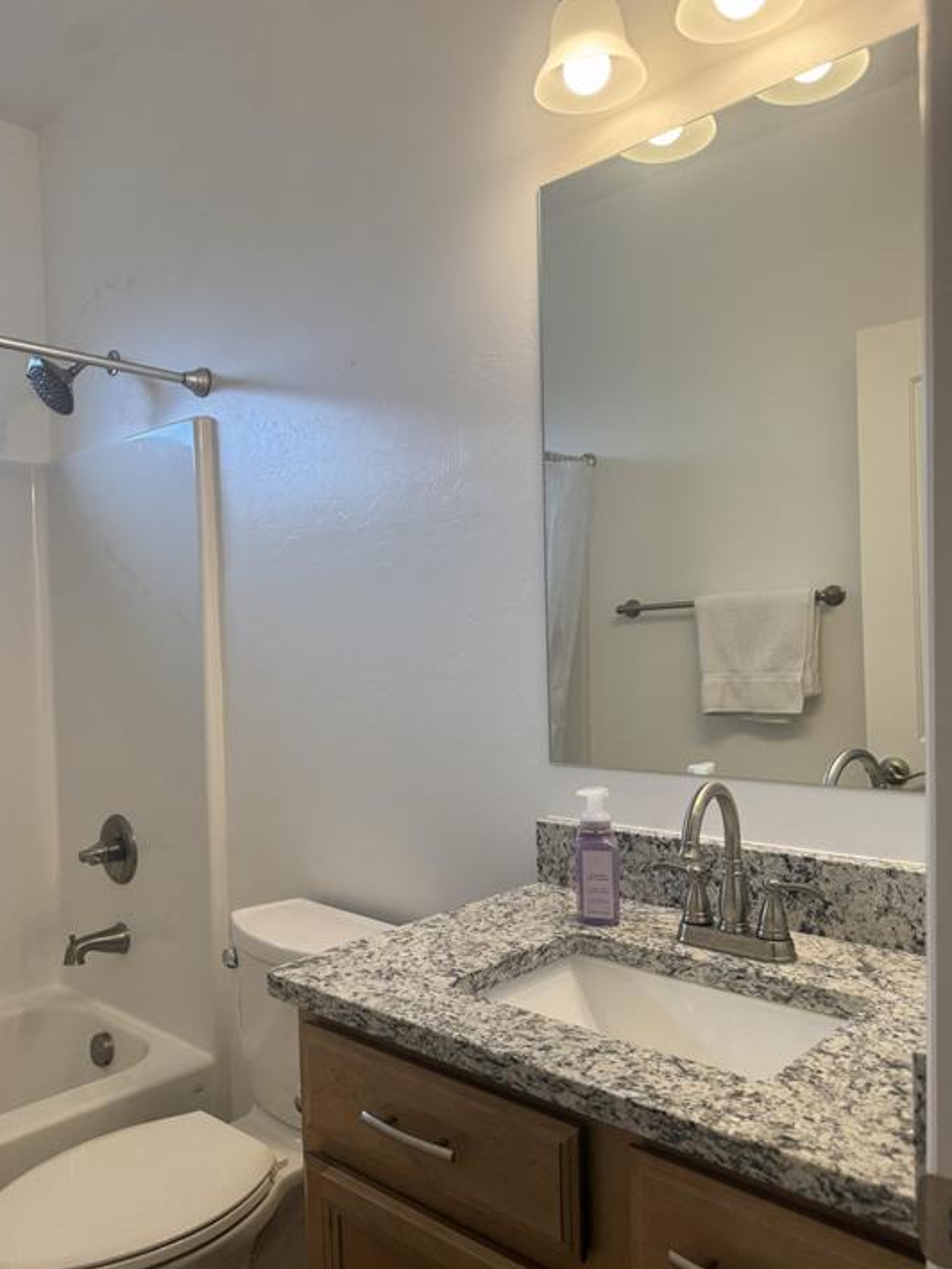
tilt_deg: -1.9
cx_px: 451
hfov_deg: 53.1
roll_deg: +0.8
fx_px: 953
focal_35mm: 26
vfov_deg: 67.2
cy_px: 682
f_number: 1.78
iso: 50
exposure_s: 1/127
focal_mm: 6.76
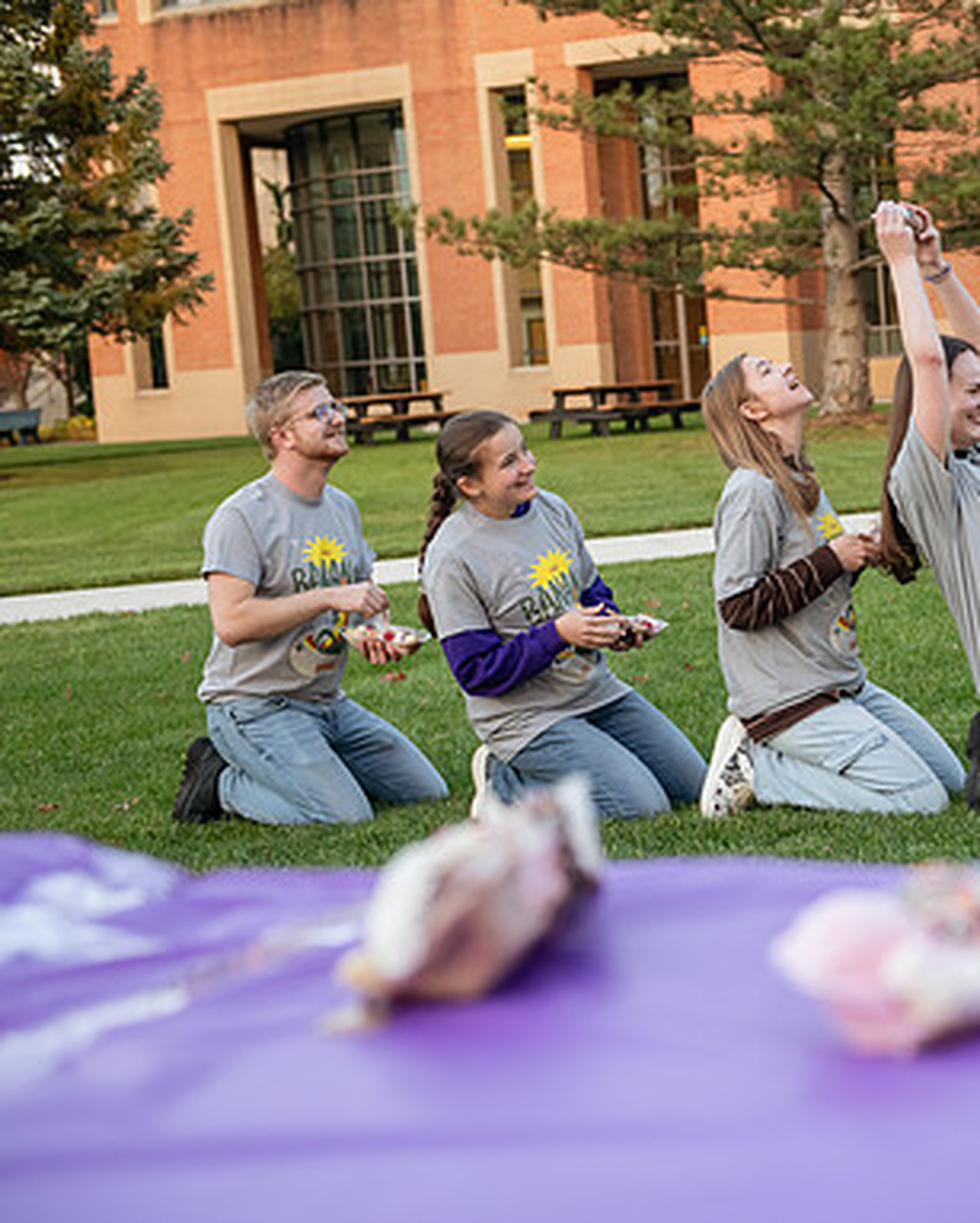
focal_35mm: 71
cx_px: 887
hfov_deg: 21.1
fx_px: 2571
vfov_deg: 26.7
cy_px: 608
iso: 800
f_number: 3.2
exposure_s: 1/320
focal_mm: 50
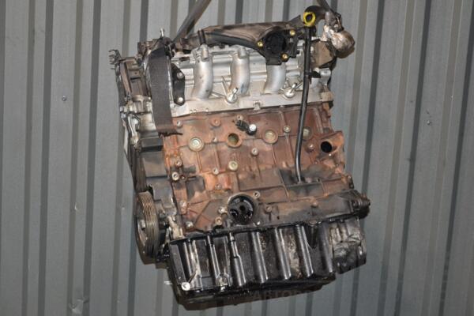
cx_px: 237
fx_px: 948
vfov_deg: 18.9
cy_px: 158
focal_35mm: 72
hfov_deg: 28.1
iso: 800
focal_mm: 48
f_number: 4.8
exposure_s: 1/60
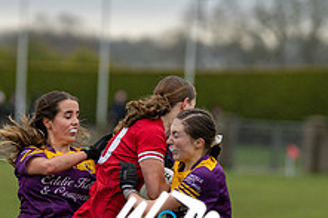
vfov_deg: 2.5
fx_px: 5016
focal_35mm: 551
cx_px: 166
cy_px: 253
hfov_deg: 3.7
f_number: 2.8
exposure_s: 1/640
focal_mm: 210
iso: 720
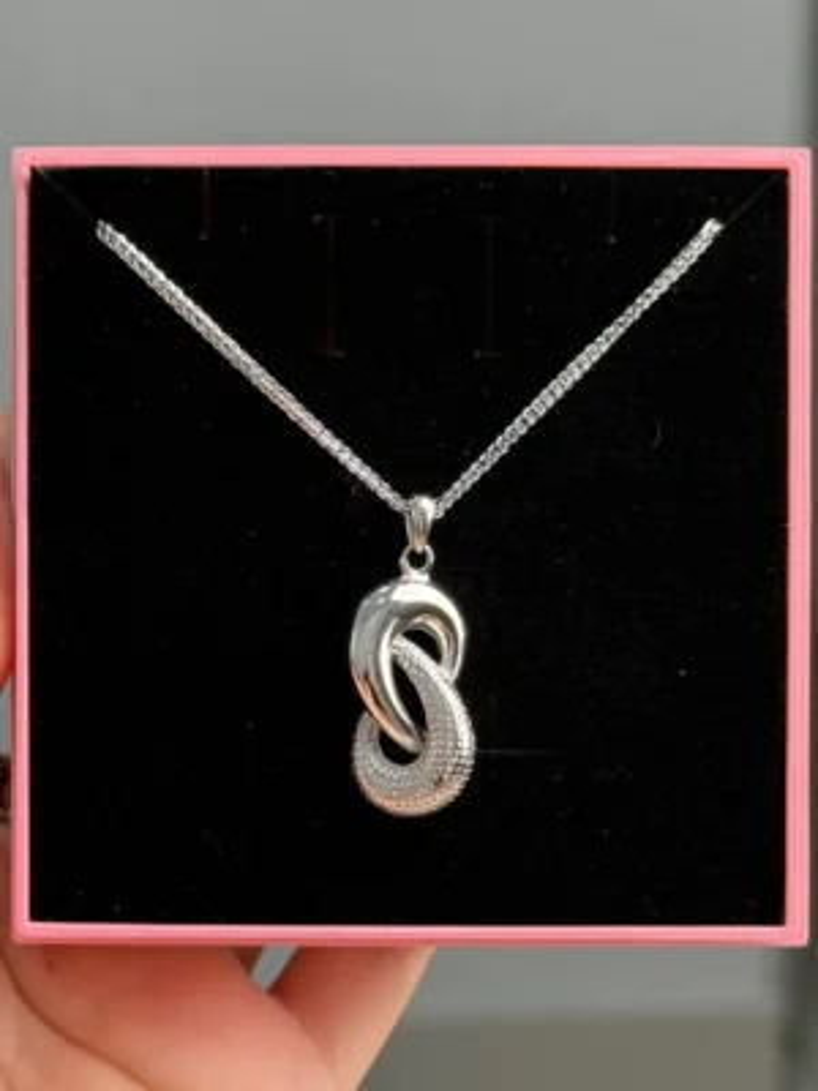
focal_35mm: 48
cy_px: 546
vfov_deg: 39.7
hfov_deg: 30.3
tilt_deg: -14.1
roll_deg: +0.5
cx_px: 409
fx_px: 1512
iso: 50
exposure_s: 1/146
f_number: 1.78
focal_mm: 6.76
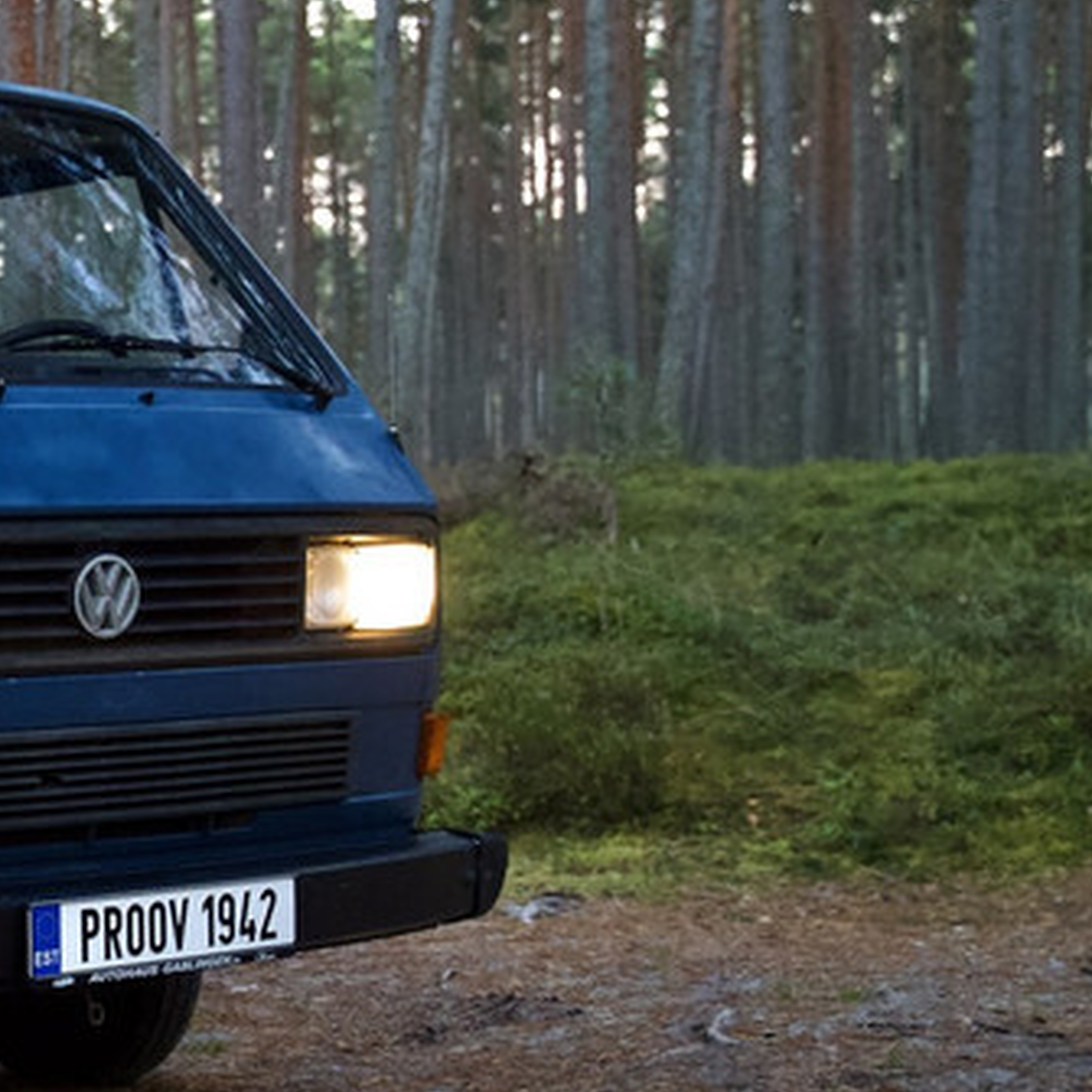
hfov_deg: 18.8
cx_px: -417
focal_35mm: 84
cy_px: 608
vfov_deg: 20.6
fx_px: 2998
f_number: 2.8
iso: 8000
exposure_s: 1/160
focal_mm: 35
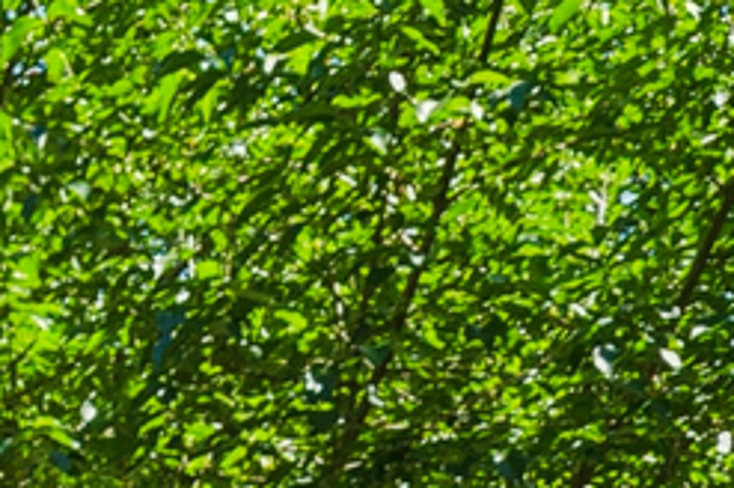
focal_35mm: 158
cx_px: -706
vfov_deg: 8.4
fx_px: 3217
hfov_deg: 11.7
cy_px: 818
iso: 400
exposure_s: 1/125
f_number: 8
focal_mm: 24
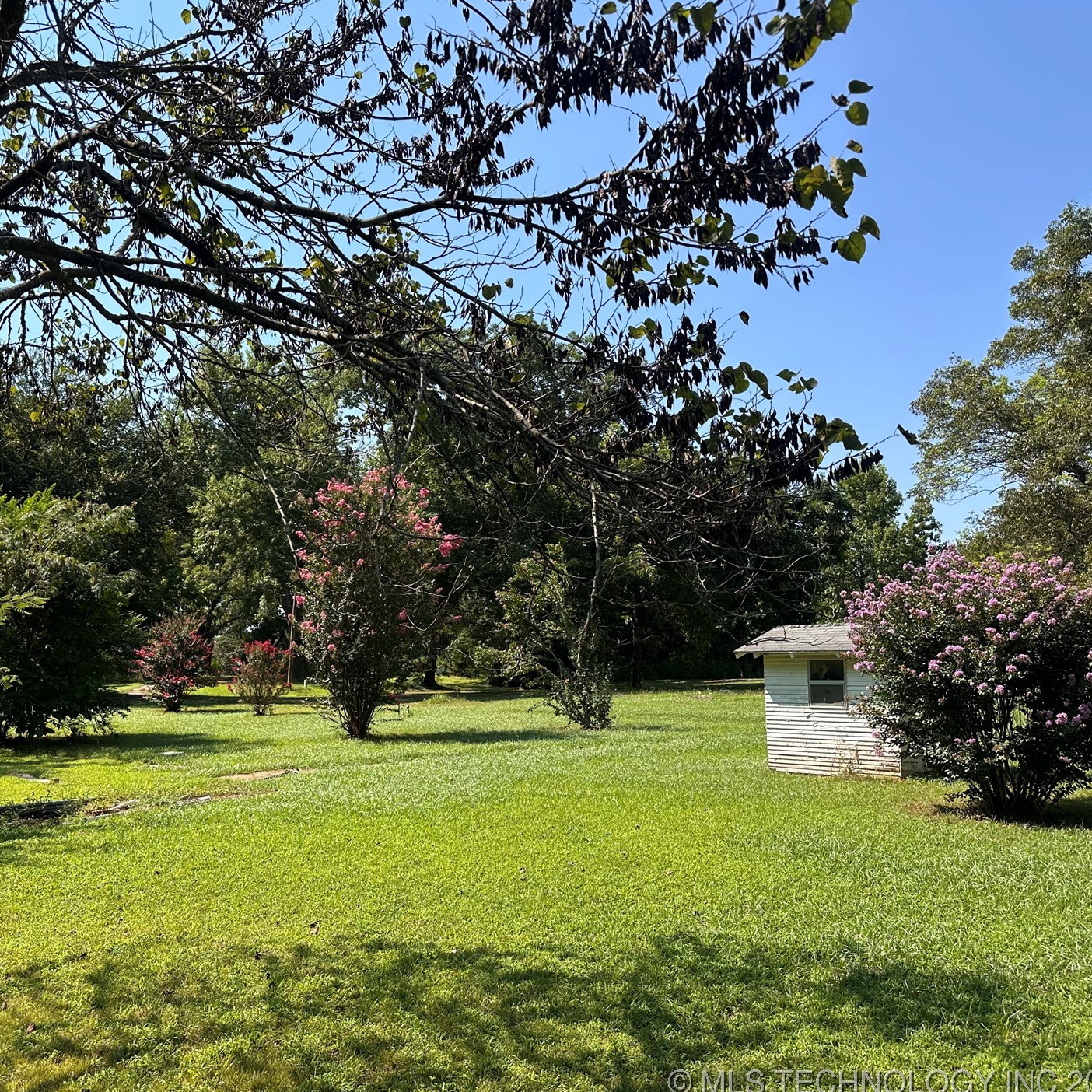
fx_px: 1035
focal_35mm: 29
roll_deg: -0.3
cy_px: 555
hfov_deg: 54.9
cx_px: 399
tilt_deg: +7.4
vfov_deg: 55.6
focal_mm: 6.86
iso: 80
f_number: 1.78
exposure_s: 1/2353
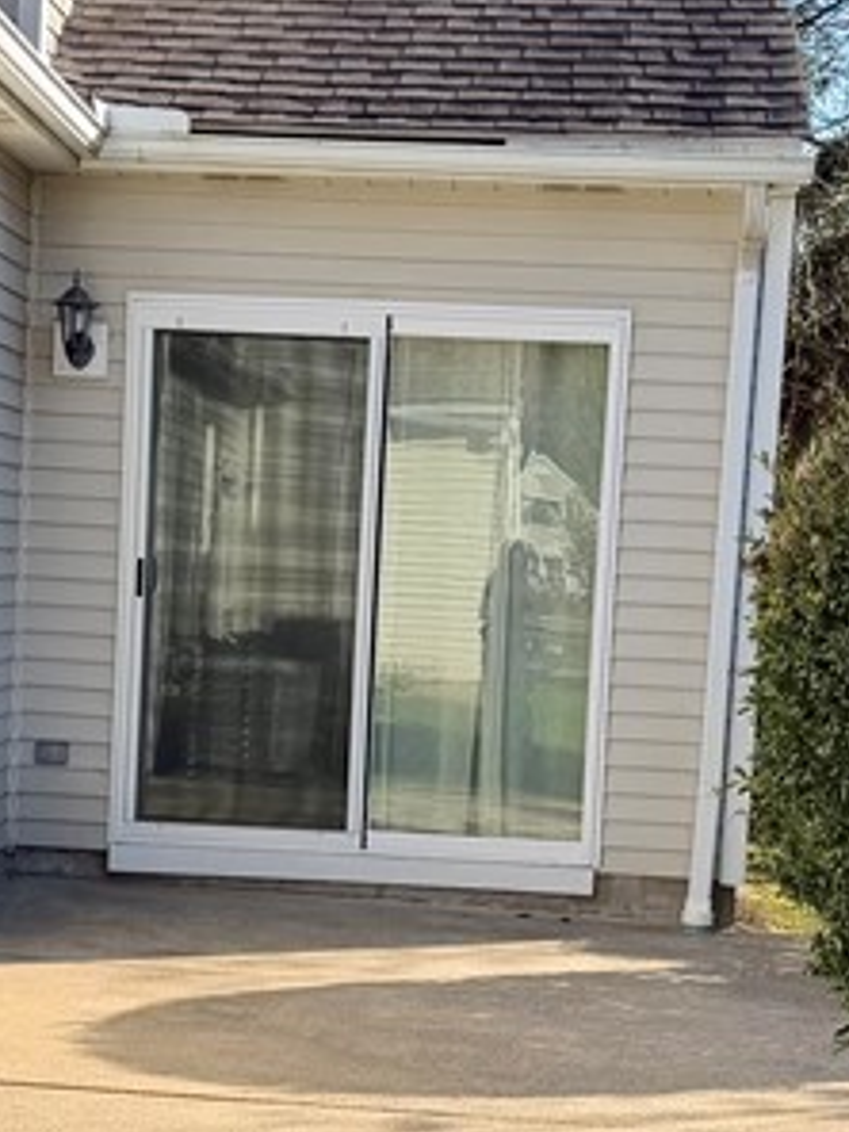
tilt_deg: -5.4
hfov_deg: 17.8
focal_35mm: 83
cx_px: 340
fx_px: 2714
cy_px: 849
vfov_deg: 23.3
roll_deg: -2.9
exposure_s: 1/2703
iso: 80
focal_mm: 6.76
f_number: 1.78
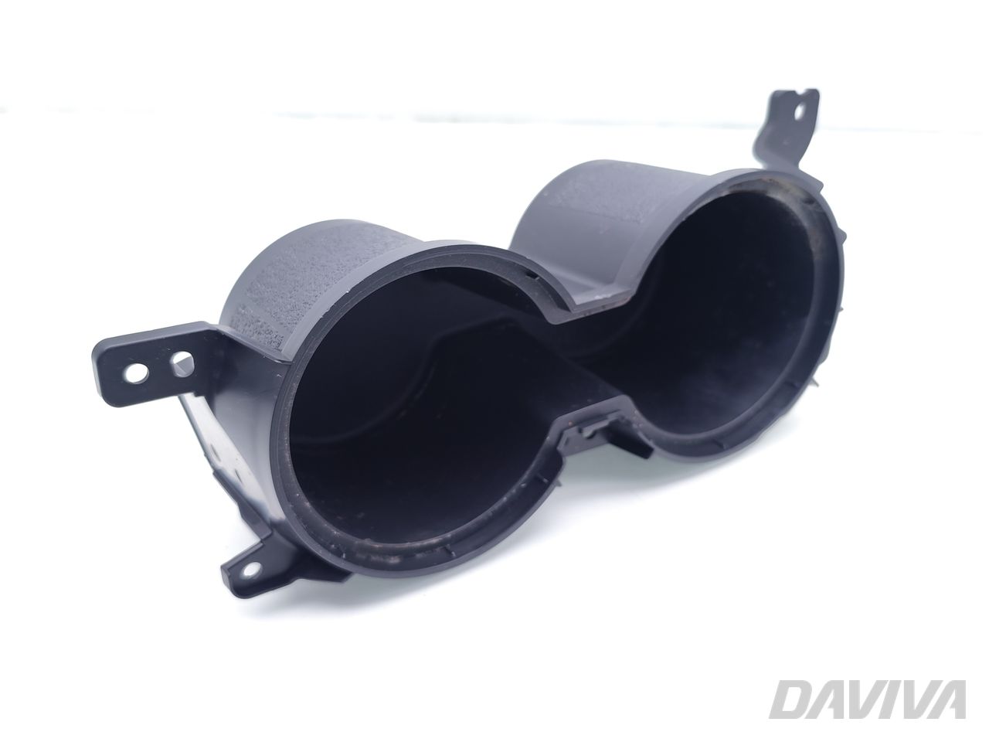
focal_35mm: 30
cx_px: 494
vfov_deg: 46.8
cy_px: 371
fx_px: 857
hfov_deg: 60.0
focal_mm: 6.19
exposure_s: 1/100
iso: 125
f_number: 1.65
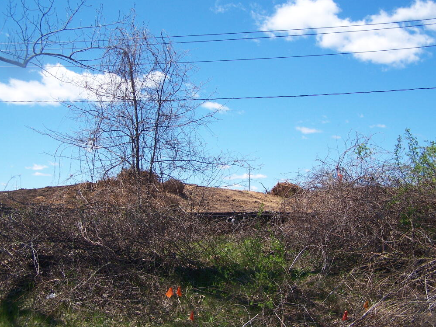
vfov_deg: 36.8
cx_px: 220
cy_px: 162
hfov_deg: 47.9
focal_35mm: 39
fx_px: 491
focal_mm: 6.3
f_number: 2.8
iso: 80
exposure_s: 1/1000
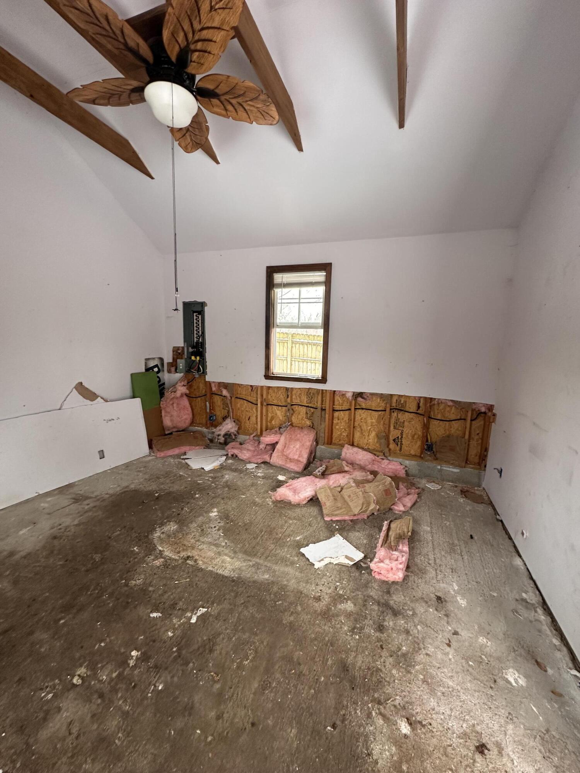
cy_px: 386
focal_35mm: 14
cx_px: 290
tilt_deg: -8.5
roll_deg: -3.7
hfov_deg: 85.7
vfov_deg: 102.1
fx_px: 313
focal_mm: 2.22
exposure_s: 1/99
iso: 200
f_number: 2.2
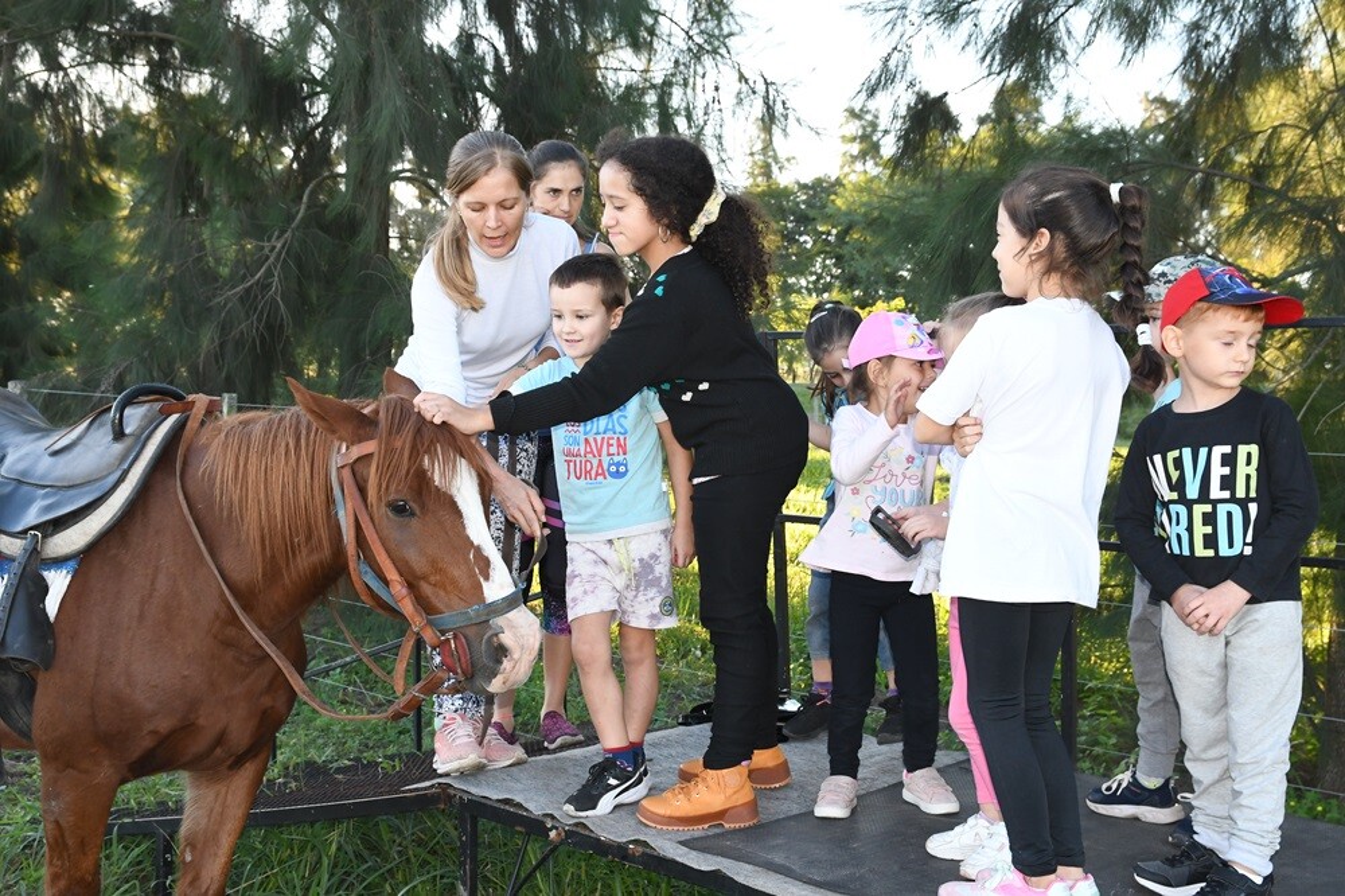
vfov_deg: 28.1
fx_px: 1793
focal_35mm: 48
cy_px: 448
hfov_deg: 41.1
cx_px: 672
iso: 1000
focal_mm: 32
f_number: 7.1
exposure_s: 1/250
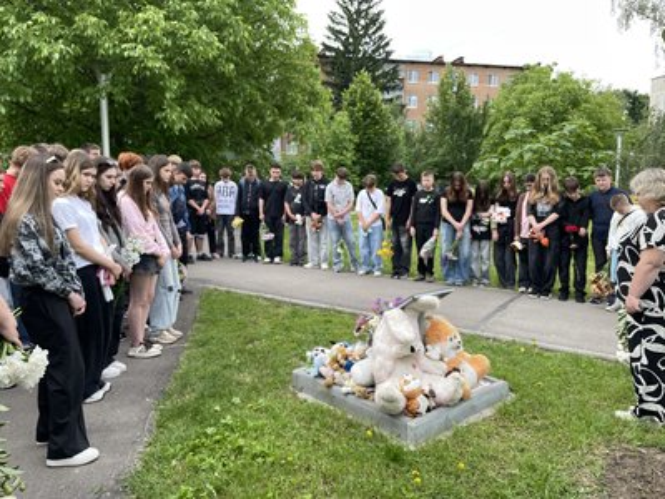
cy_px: 250
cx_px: 332
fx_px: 499
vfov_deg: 53.1
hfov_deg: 67.3
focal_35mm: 26
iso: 32
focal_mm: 4.2
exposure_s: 1/1114
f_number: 1.6
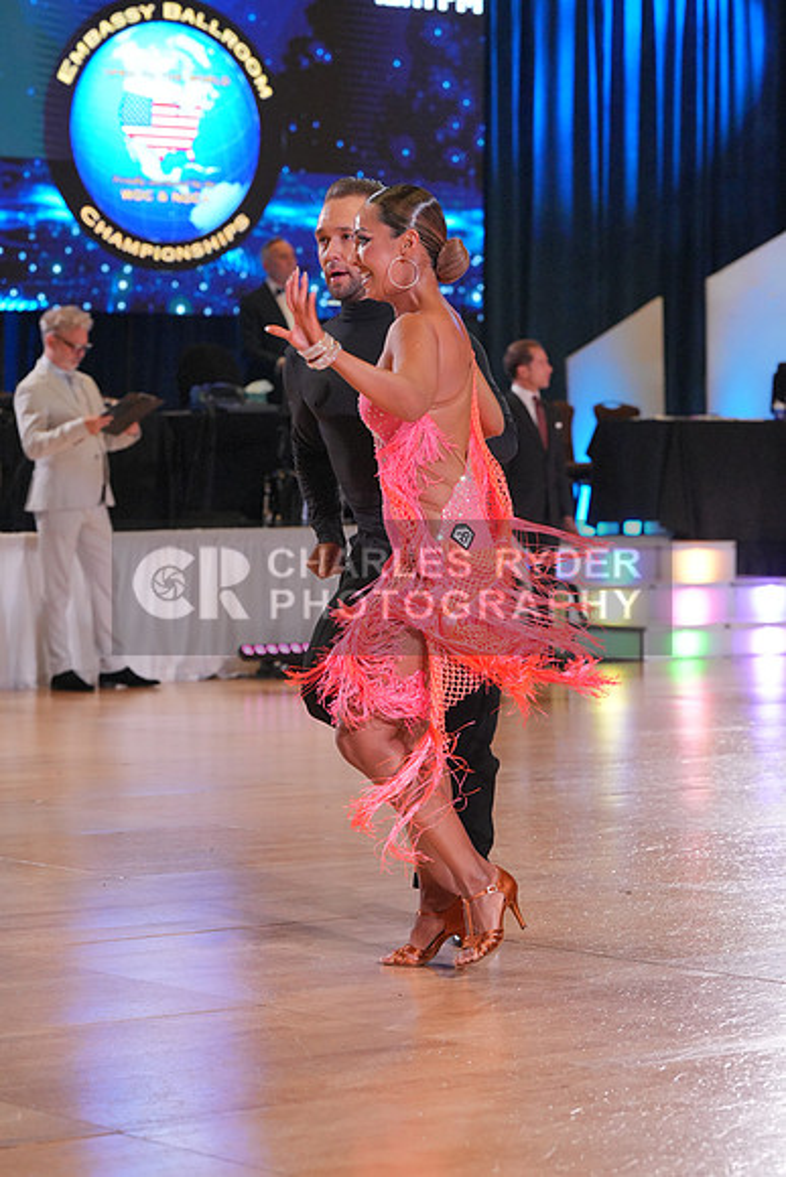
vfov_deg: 18.9
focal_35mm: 108
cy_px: 588
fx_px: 3535
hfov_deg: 12.7
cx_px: 393
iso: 4000
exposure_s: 1/400
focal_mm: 108
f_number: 5.6
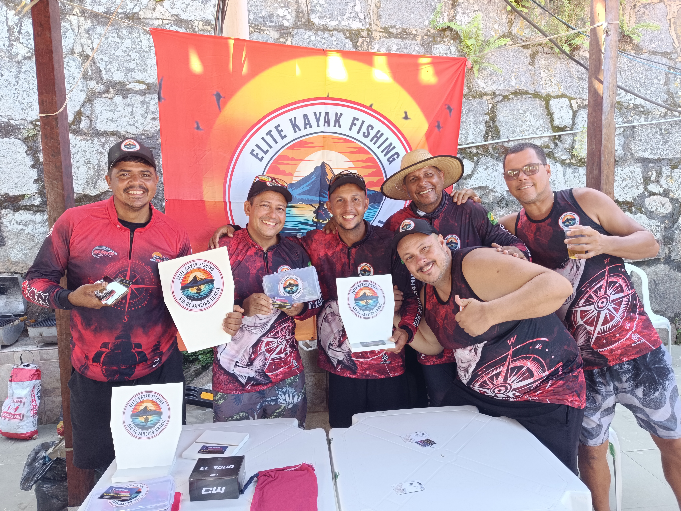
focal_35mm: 24
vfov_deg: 56.8
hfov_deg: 71.6
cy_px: 256
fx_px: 472
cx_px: 340
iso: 117
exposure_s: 1/120
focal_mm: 5.59
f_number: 1.88
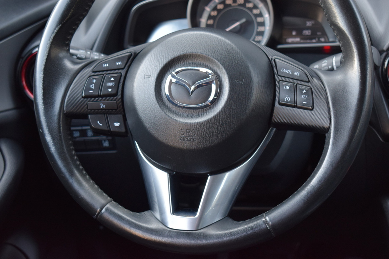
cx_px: 194
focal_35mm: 72
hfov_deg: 28.1
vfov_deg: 18.9
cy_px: 130
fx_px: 778
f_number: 5.3
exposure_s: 1/60
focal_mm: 48
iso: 900
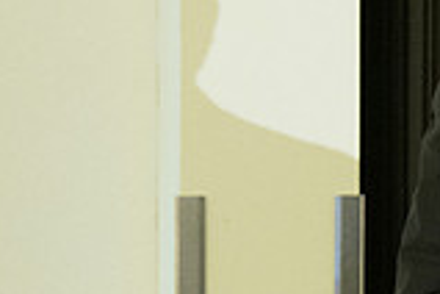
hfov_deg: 1.9
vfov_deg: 1.3
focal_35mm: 1091
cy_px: 222
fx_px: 13333
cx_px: 648
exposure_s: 1/400
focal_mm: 200
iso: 3200
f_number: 4.5
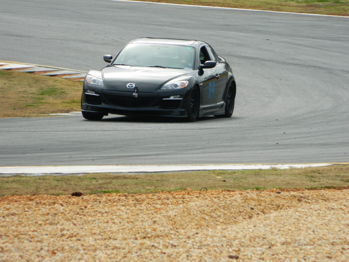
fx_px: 4688
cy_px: 131
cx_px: 174
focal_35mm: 465
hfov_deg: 4.3
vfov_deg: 3.2
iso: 160
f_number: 5.7
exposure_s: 1/500
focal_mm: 83.7
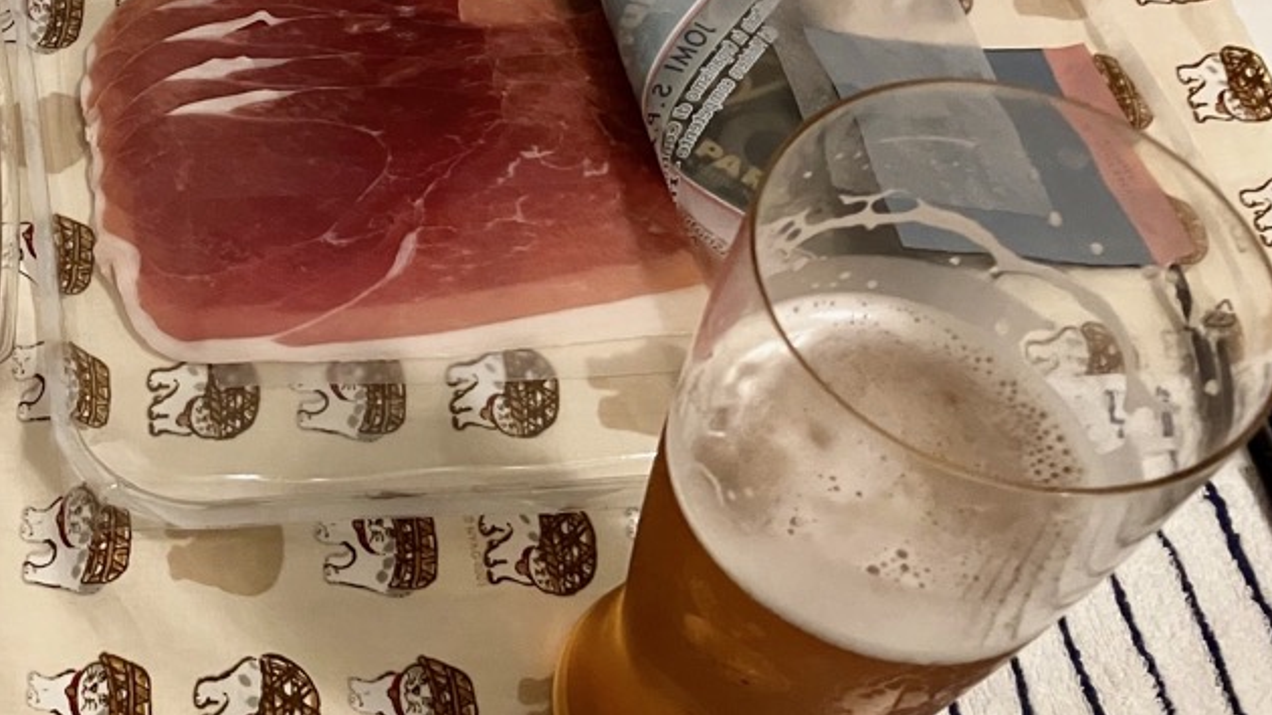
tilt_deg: -52.3
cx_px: 642
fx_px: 1045
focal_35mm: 31
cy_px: 331
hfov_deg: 62.6
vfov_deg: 37.7
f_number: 1.8
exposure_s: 1/33
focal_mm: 3.99
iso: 400
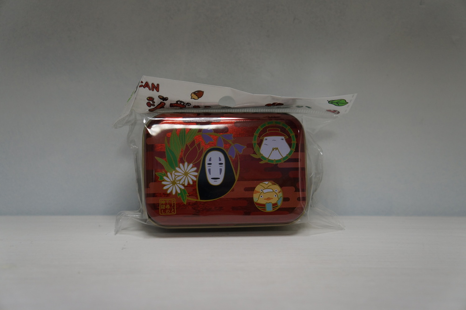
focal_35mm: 46
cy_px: 155
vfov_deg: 28.9
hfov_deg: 42.4
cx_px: 233
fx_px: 601
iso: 400
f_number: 4
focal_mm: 31
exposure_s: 1/60
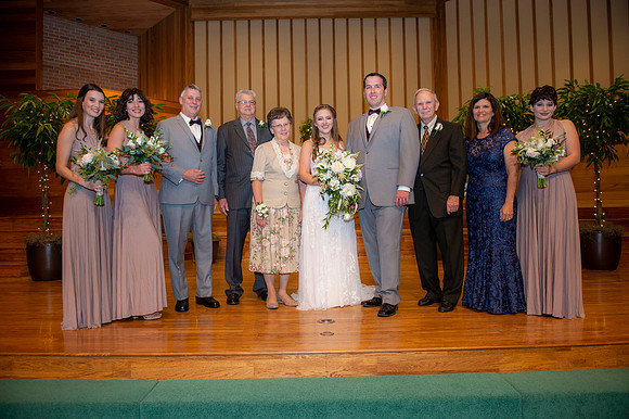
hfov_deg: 73.8
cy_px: 210
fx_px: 419
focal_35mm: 24
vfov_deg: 53.1
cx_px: 314
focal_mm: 24
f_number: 3.5
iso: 800
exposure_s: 1/160
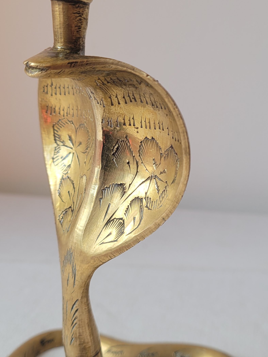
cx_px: 151
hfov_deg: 29.1
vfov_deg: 38.2
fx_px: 516
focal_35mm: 50
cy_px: 174
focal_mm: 5.4
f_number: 1.8
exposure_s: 1/135
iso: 40
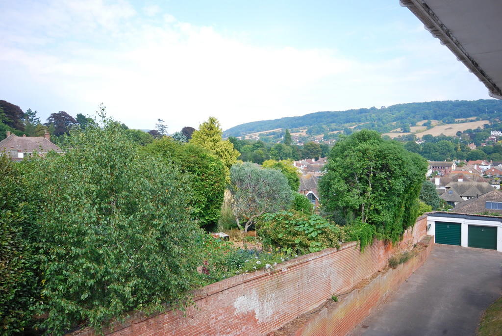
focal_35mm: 30
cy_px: 168
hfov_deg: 61.9
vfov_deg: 43.7
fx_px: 419
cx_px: 251
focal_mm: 20
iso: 200
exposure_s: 1/125
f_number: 9
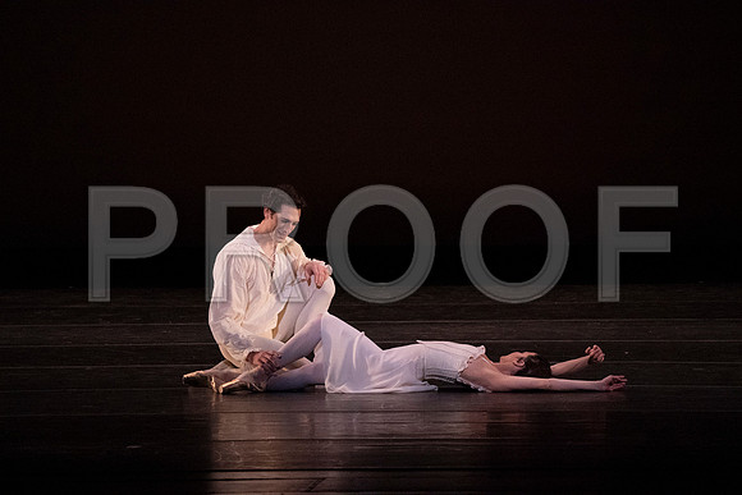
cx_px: 371
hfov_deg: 5.5
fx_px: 7751
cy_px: 248
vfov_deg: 3.7
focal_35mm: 376
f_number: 7.1
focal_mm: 376
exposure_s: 1/400
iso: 20000
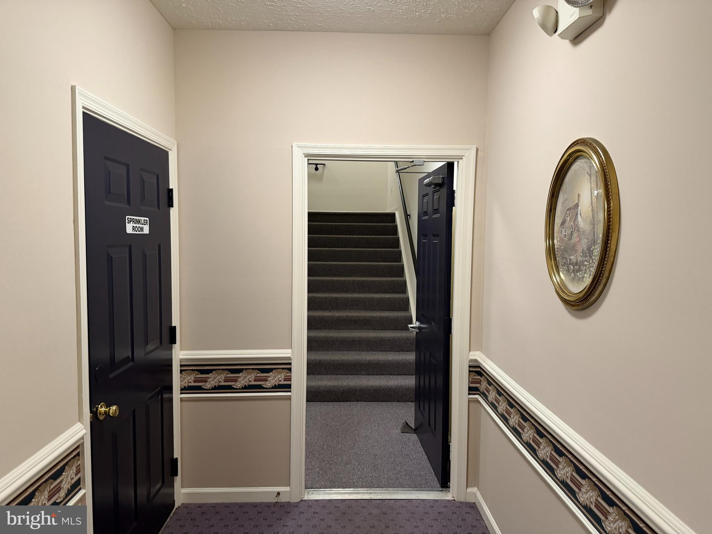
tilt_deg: -4.6
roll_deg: -1.6
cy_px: 267
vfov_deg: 56.8
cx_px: 356
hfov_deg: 71.6
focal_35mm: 24
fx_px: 494
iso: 250
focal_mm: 6.76
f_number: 1.78
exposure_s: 1/60
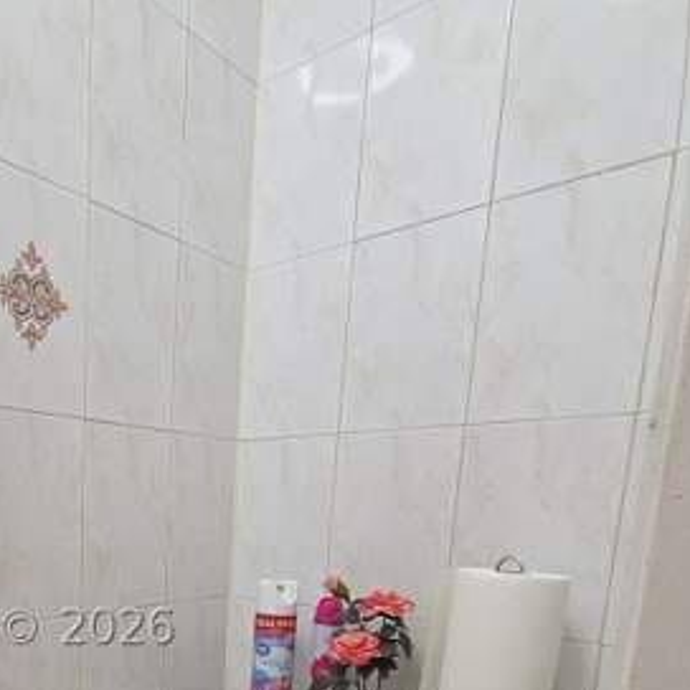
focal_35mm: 27
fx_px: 609
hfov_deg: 54.0
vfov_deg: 51.8
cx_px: 114
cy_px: 627
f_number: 2.2
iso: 200
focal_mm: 2.2
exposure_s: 1/120
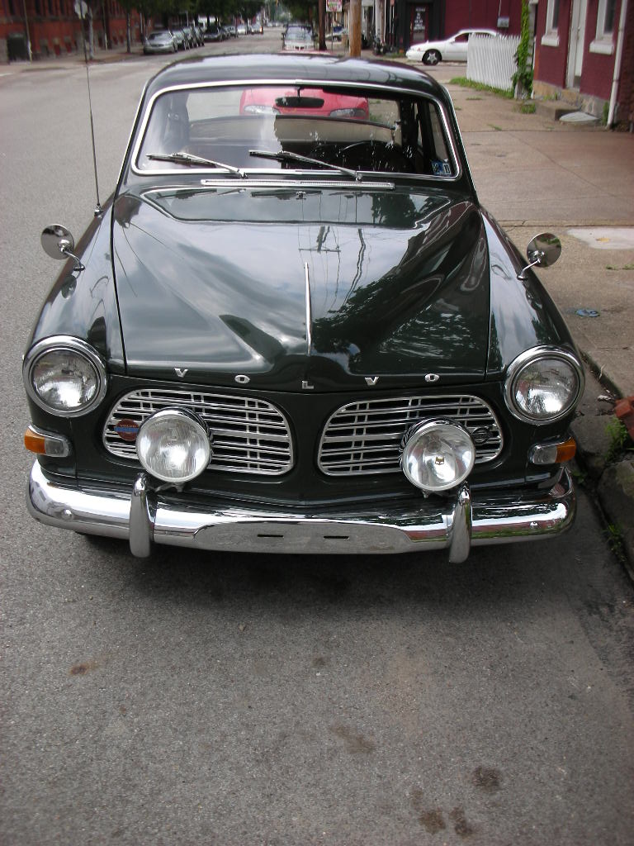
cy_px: 423
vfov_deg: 52.6
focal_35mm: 35
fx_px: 855
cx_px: 317
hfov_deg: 40.7
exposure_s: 1/238
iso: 50
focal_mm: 5.8
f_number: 3
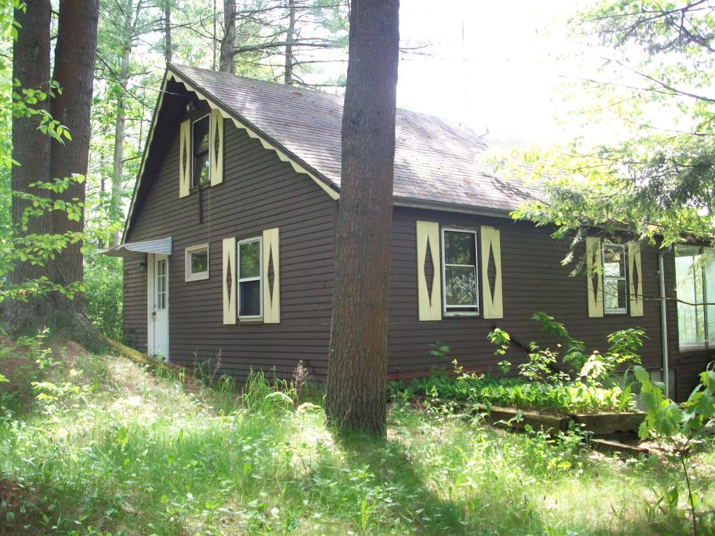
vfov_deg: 38.7
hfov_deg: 50.1
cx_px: 358
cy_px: 268
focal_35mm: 37
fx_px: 764
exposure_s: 1/95.4
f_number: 2.8
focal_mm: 6.2
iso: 80
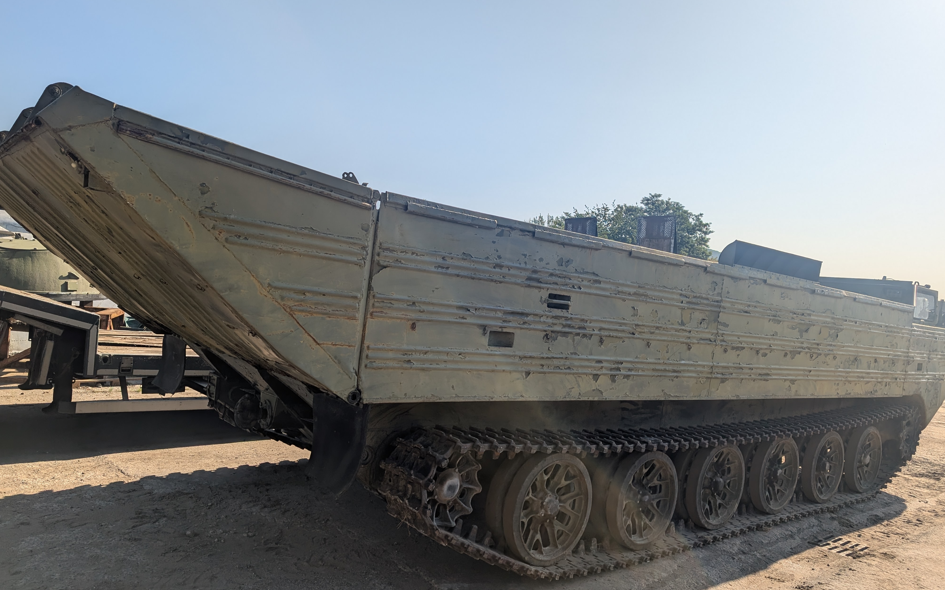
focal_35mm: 26
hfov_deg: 70.4
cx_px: 465
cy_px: 300
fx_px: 670
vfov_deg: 47.6
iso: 22
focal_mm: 6.9
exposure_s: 1/1558
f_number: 1.68
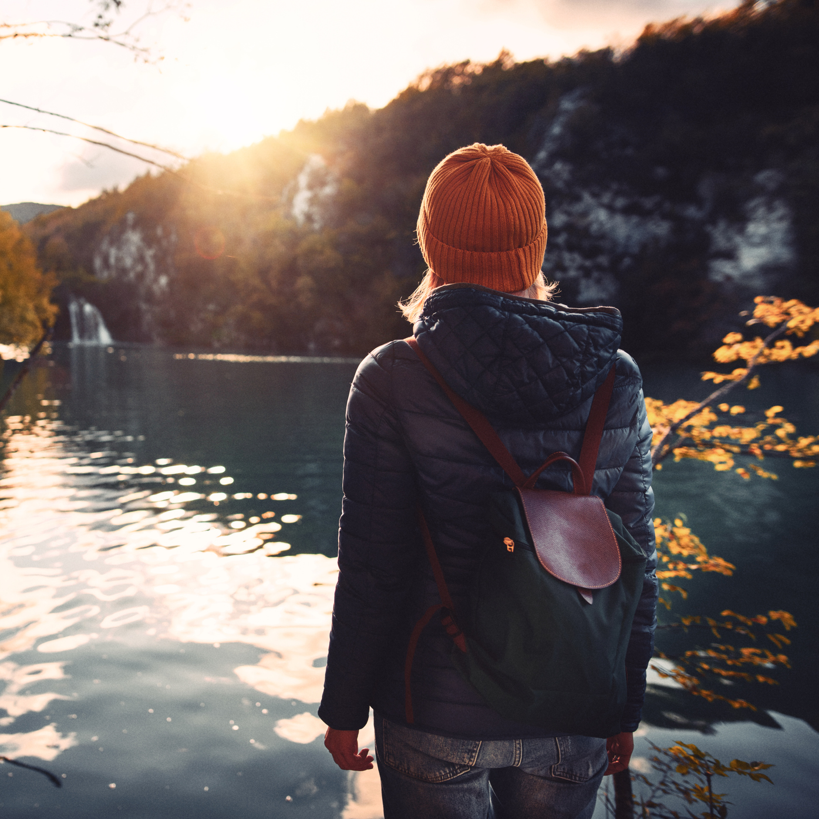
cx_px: 222
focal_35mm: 31
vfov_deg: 52.5
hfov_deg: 50.7
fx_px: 830
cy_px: 412
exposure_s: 1/800
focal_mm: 24
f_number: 2.5
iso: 100
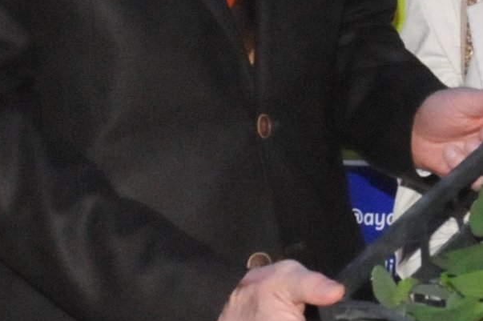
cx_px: 883
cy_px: -70
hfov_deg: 10.9
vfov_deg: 7.7
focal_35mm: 176
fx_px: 2359
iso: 3200
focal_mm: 22
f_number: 8
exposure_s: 1/250
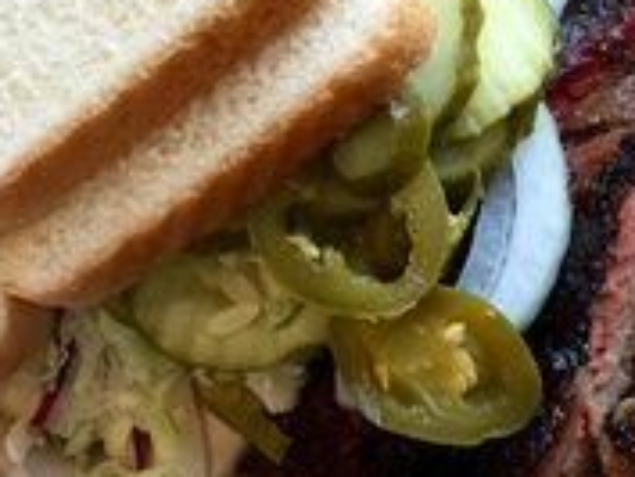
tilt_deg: -86.1
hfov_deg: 18.5
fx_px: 1927
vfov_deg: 14.1
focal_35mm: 105
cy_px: 118
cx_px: 506
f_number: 2.2
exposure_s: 1/30
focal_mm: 4.15
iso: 32
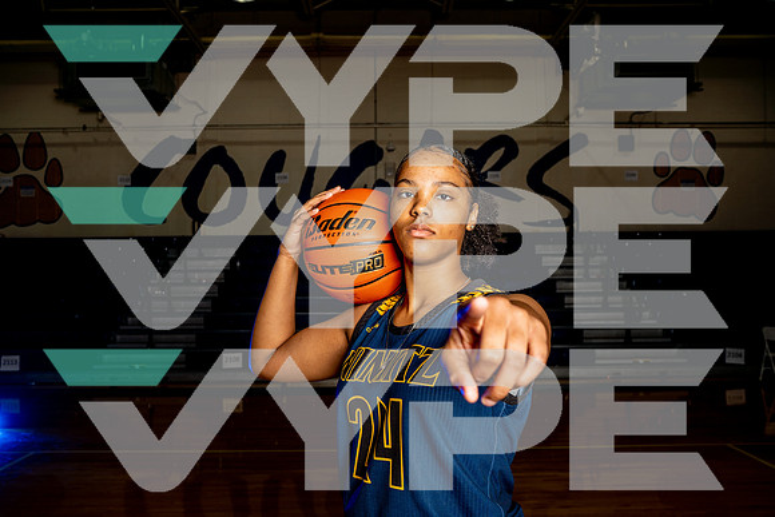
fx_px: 754
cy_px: 258
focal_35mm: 35
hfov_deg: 54.4
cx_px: 388
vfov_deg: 37.9
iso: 64
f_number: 6.3
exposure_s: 1/250
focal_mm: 35
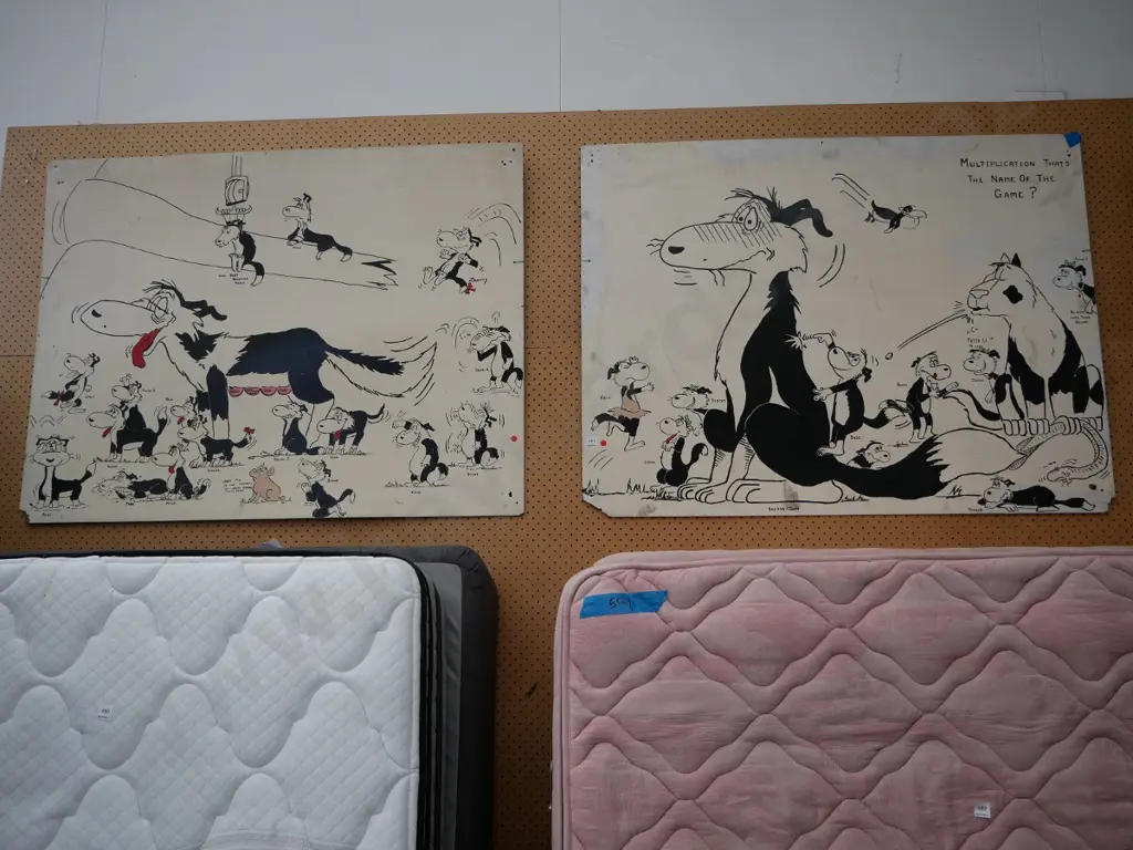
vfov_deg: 41.8
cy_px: 425
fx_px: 1113
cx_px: 566
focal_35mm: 34
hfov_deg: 54.0
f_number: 4
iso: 500
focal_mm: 17
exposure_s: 1/60
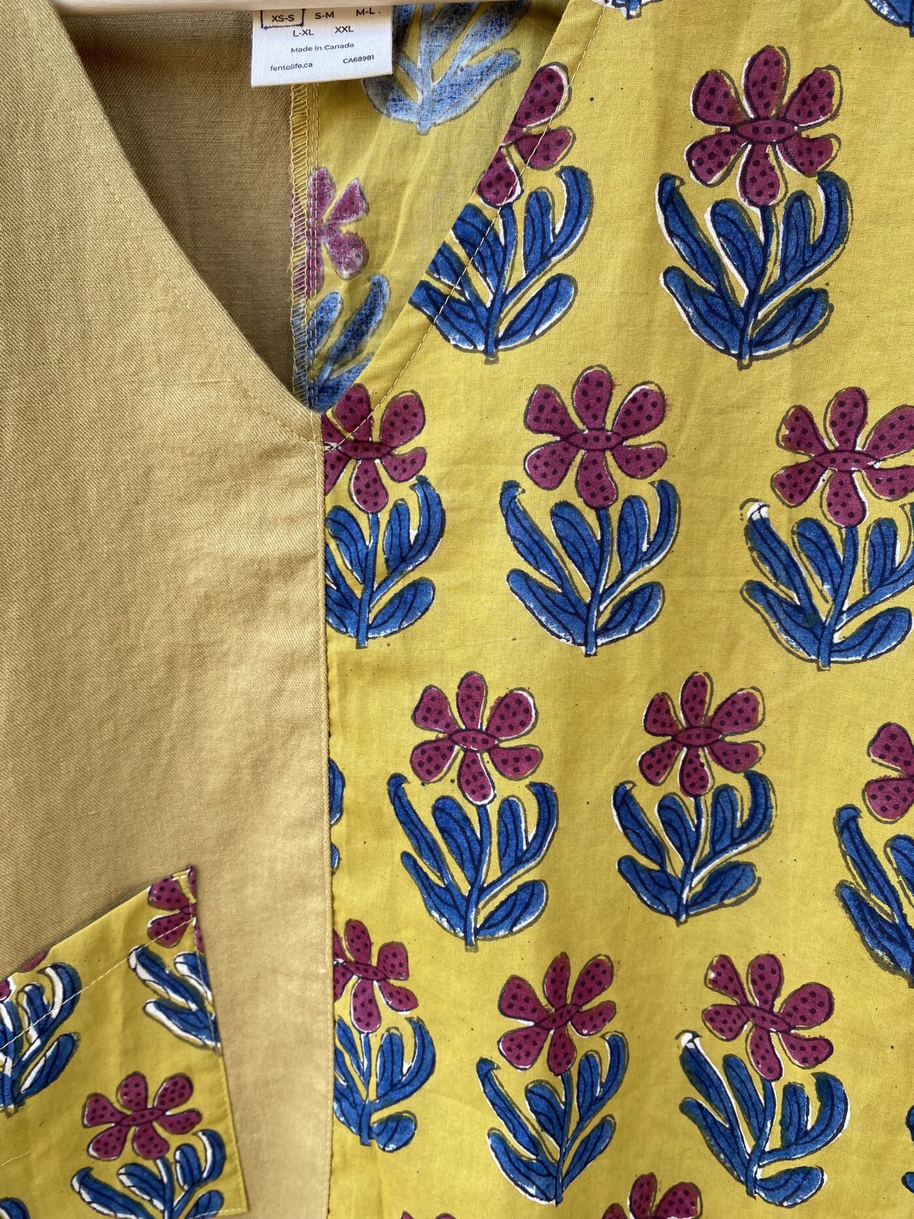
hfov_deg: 53.1
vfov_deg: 67.3
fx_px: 915
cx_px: 457
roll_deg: -4.5
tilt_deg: -9.0
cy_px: 610
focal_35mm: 26
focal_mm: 4.25
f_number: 1.8
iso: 40
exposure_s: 1/121
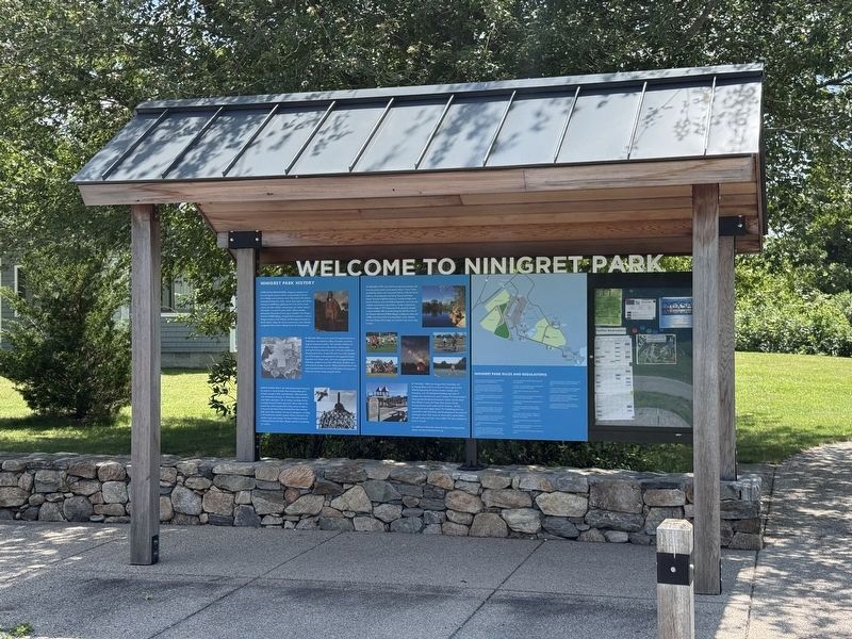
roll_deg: -0.4
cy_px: 320
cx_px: 426
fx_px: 1181
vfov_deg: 30.3
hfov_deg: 39.7
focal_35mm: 48
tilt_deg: -0.2
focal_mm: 6.76
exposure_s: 1/2088
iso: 100
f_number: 1.78
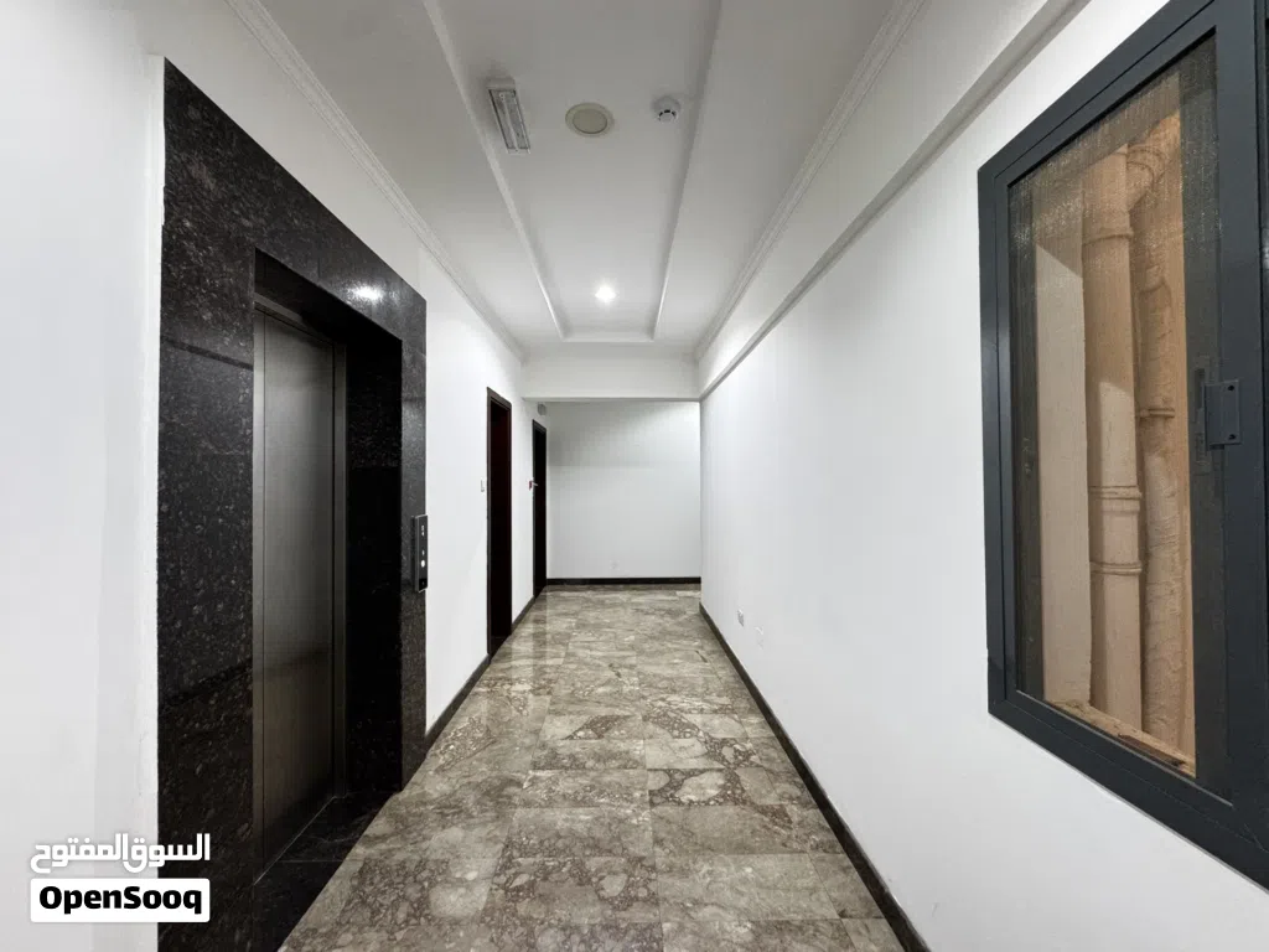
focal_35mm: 14
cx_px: 634
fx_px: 513
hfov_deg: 102.1
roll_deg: +1.1
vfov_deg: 85.7
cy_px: 476
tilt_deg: +0.8
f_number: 2.2
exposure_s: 1/50
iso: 400
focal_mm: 2.22
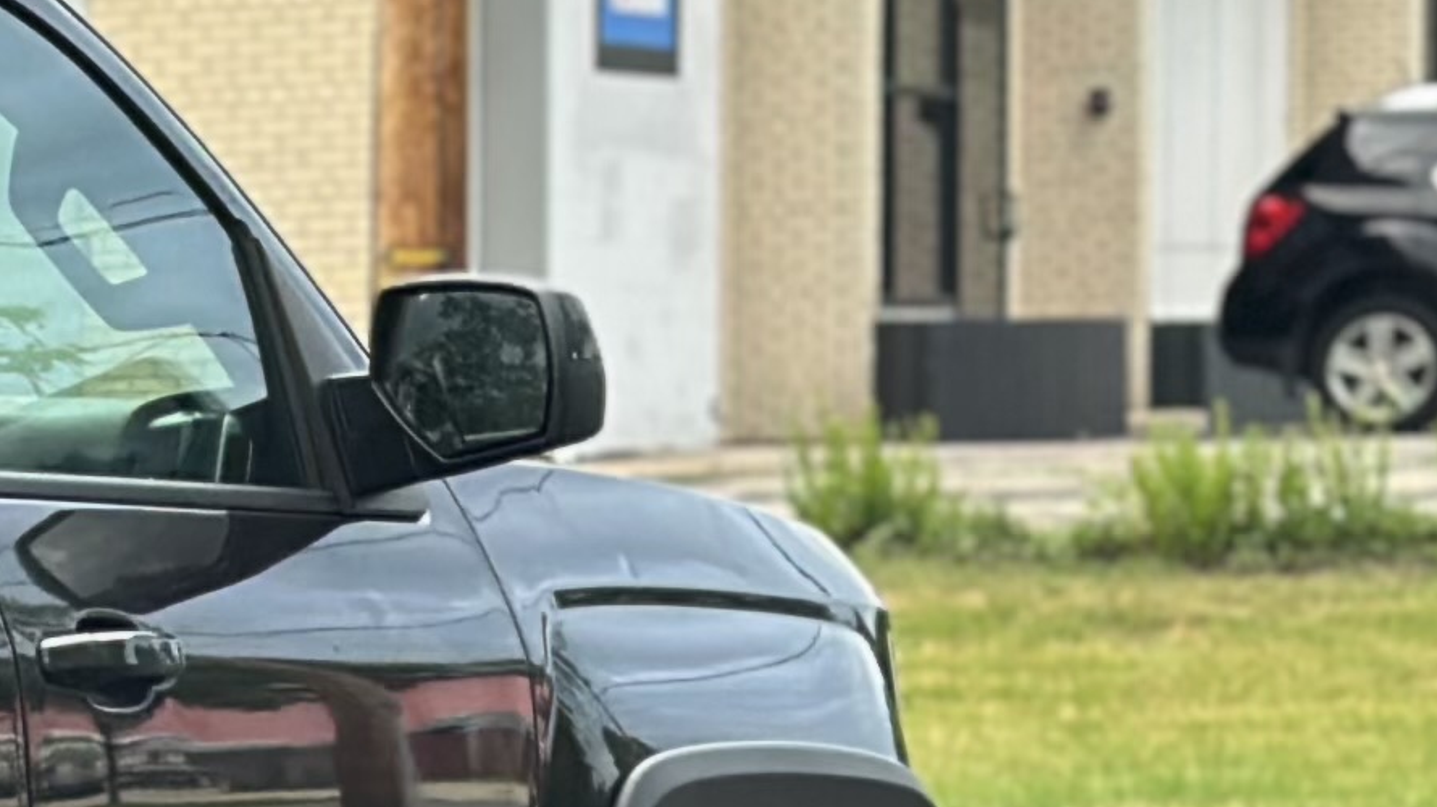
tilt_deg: -3.6
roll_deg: +2.2
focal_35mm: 237
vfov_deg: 5.1
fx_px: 9028
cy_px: 1115
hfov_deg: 8.6
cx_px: -1398
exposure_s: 1/165
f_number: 1.78
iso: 100
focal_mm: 6.86
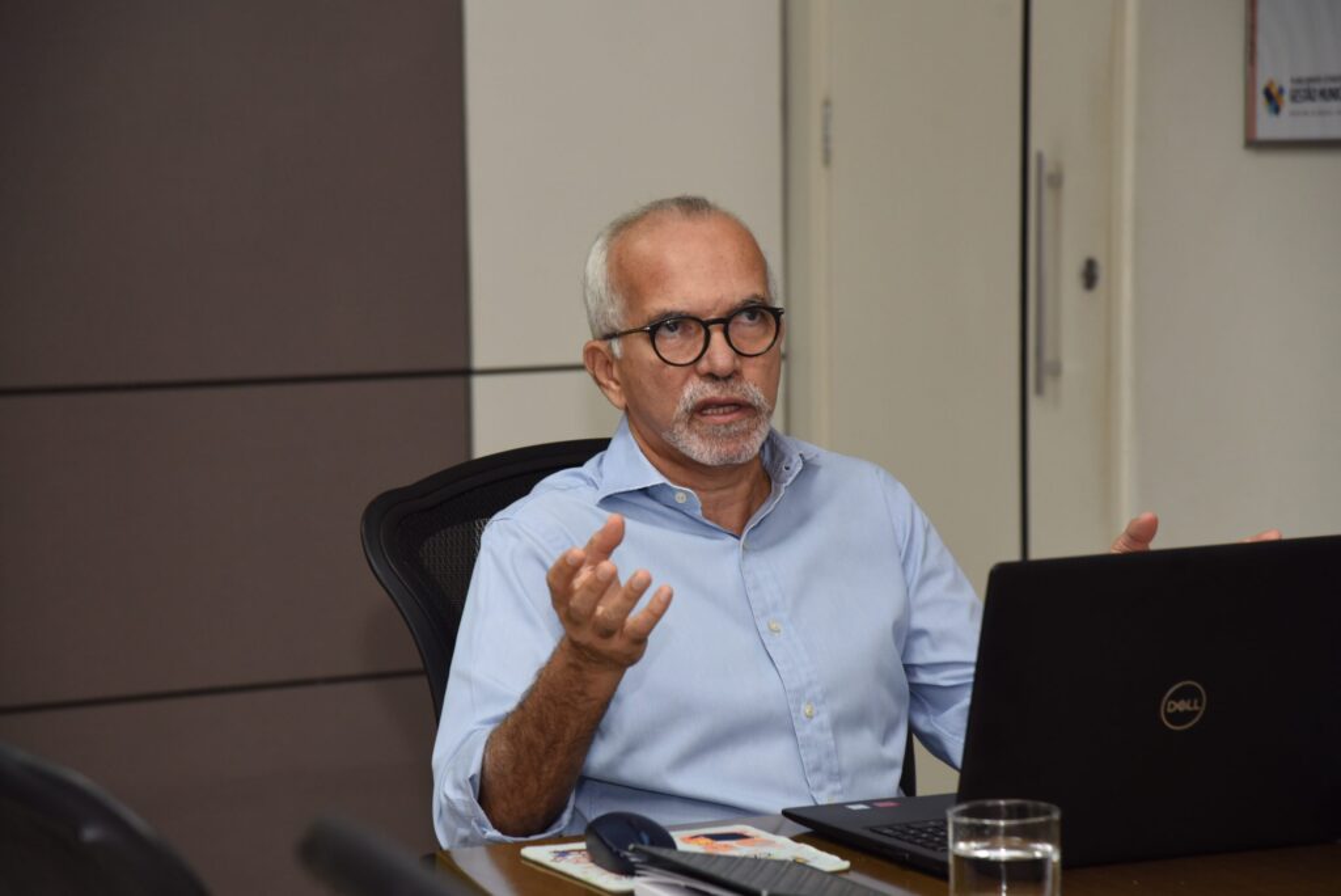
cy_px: 448
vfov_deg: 11.4
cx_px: 670
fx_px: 4472
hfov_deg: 17.1
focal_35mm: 120
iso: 1250
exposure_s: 1/125
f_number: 5
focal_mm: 120
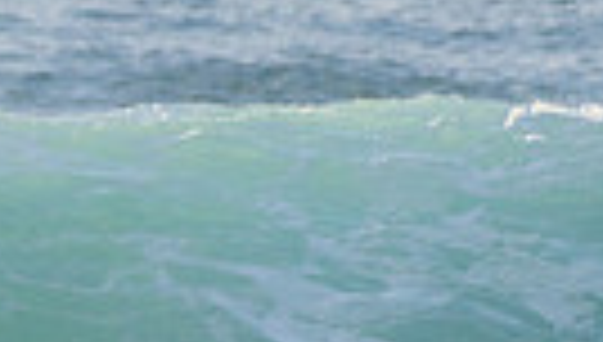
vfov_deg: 0.4
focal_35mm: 2769
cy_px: 517
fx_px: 44362
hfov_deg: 0.8
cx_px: -614
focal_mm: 500
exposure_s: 1/2000
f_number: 5.6
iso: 360
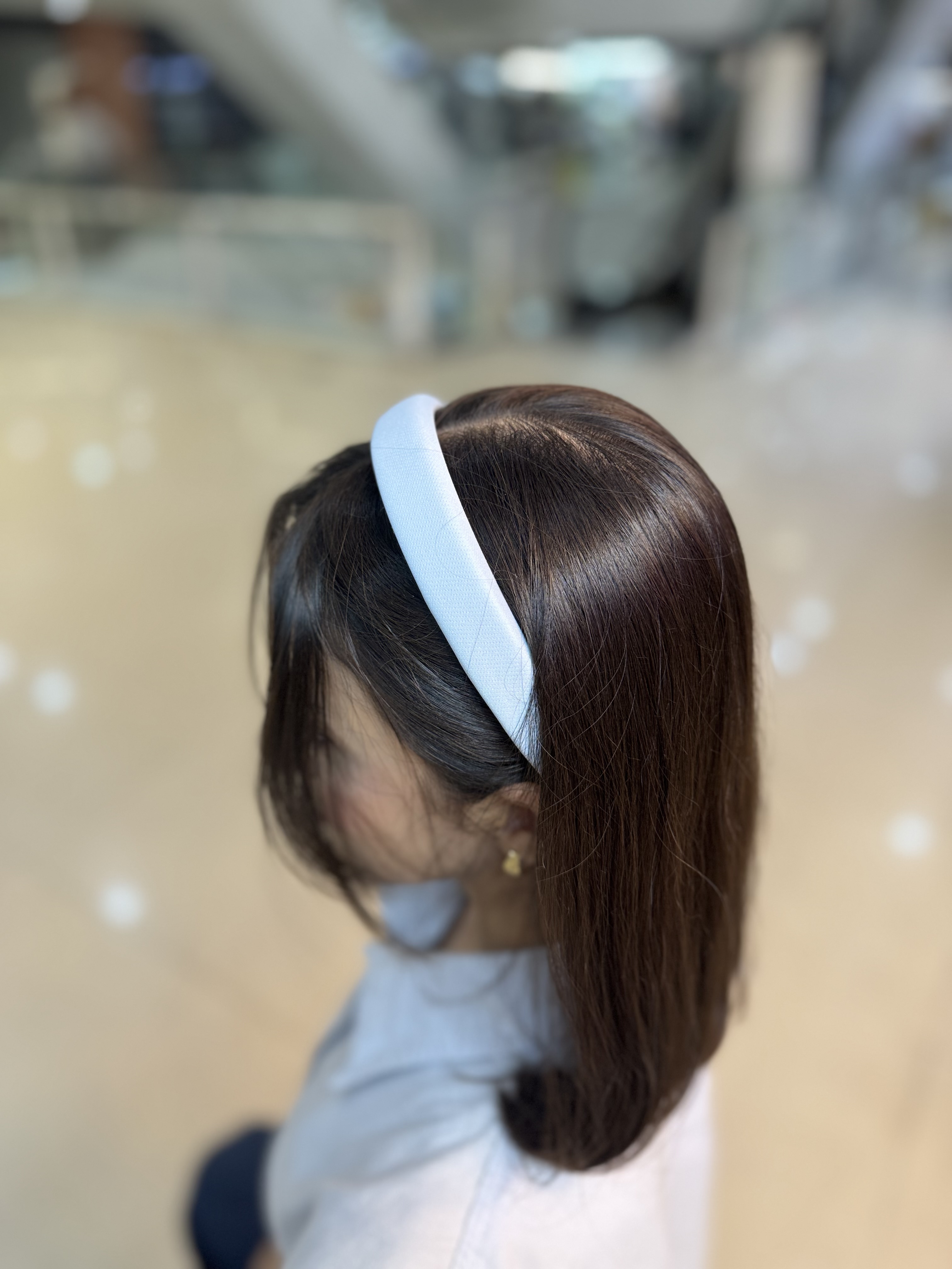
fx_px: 880
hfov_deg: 56.8
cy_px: 634
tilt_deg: -28.5
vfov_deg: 71.6
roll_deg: -0.4
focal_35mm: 24
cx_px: 476
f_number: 1.78
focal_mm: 6.76
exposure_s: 1/100
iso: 100
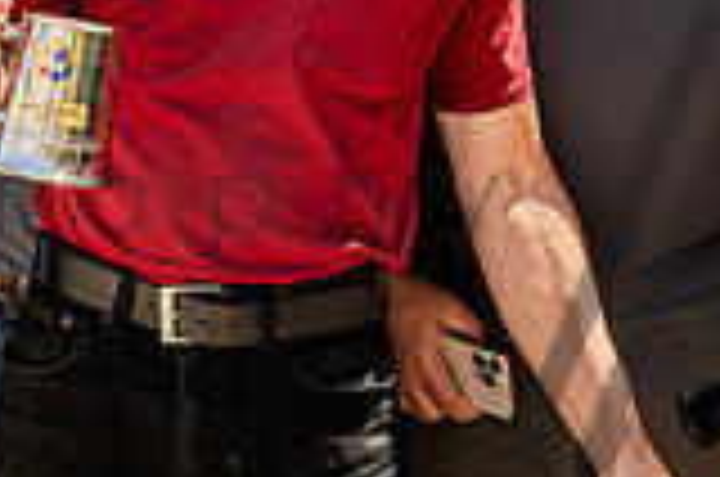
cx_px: 266
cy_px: -208
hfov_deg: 15.3
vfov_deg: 9.9
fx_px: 2675
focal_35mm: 134
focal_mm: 30.5
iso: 180
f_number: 5.6
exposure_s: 1/250
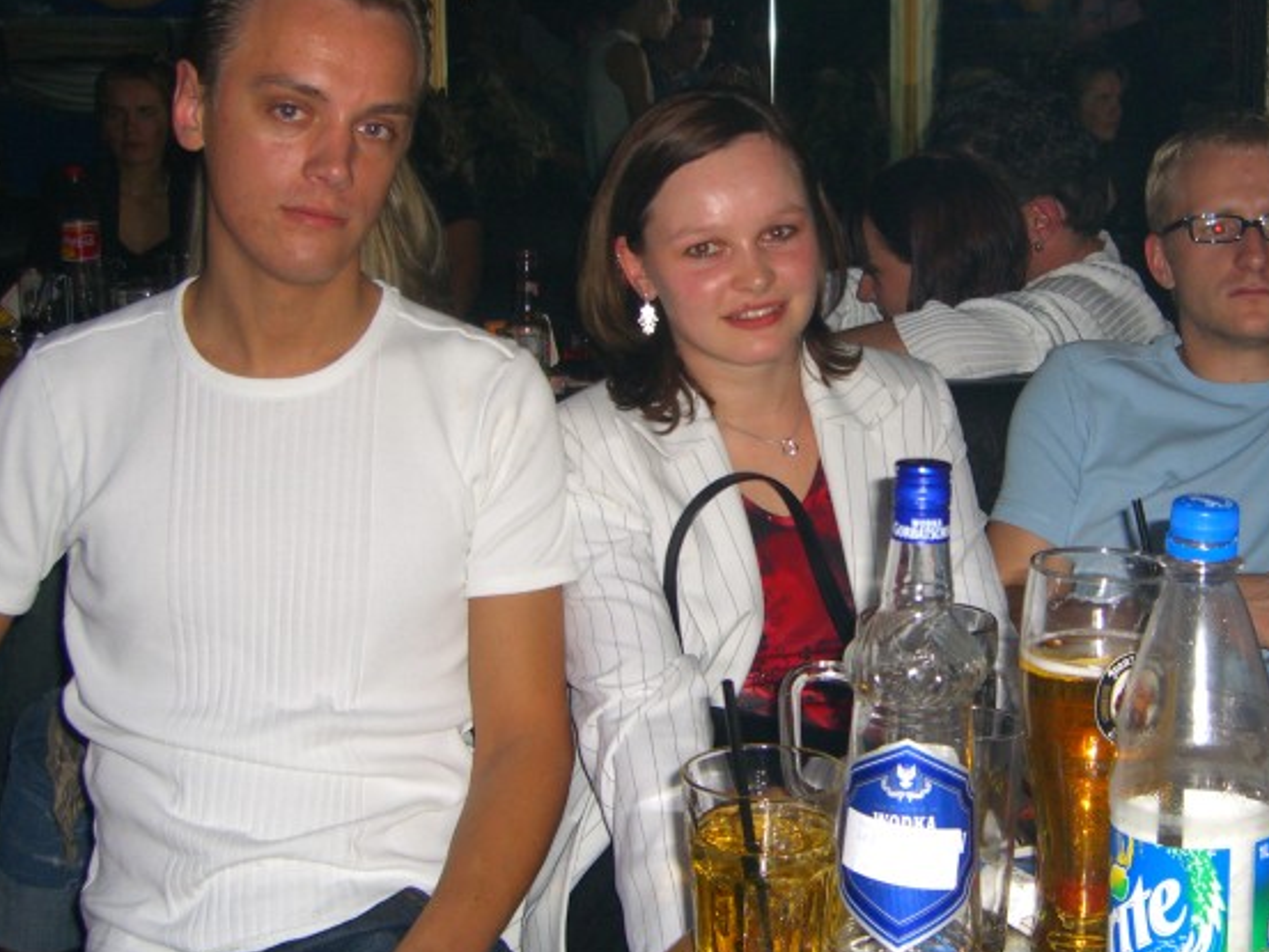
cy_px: 443
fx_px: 2017
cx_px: 826
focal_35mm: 55
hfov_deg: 34.7
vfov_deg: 26.6
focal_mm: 7.9
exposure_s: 1/60
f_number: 2.8
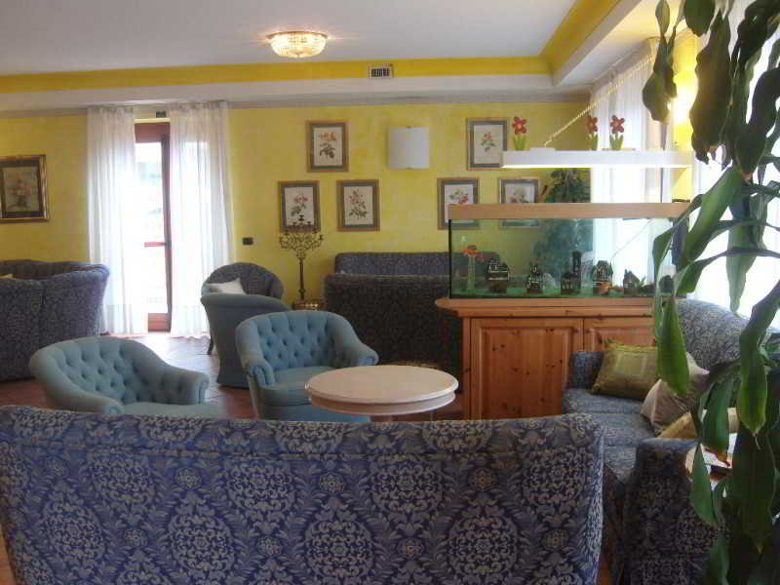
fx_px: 766
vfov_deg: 41.8
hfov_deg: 54.0
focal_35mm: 34
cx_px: 390
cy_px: 292
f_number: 2.8
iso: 125
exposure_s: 1/40
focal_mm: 7.3
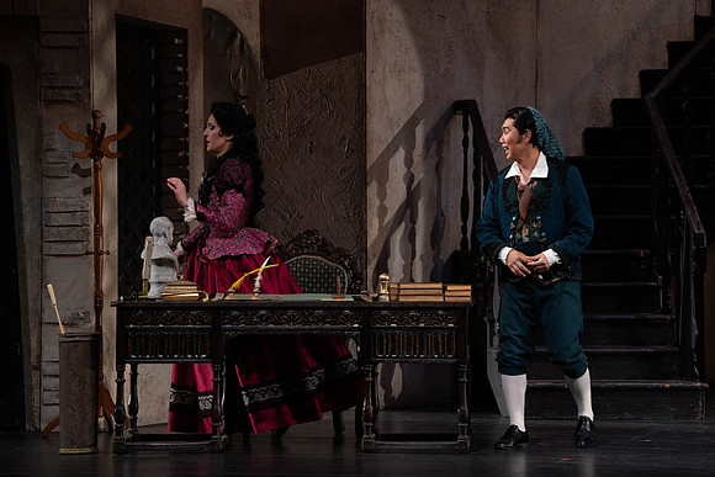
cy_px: 238
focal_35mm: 200
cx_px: 358
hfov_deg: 10.3
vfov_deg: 6.9
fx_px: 3973
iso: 3200
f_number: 9
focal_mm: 200
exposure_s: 1/250
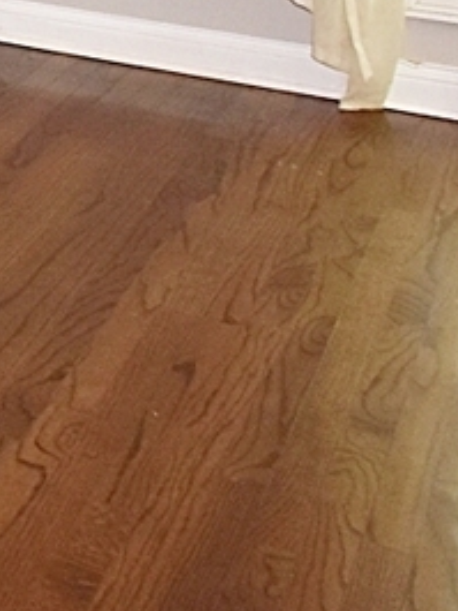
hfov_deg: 11.5
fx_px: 1551
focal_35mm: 88
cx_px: -838
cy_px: -450
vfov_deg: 18.2
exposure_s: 1/125
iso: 720
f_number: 5.6
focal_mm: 10
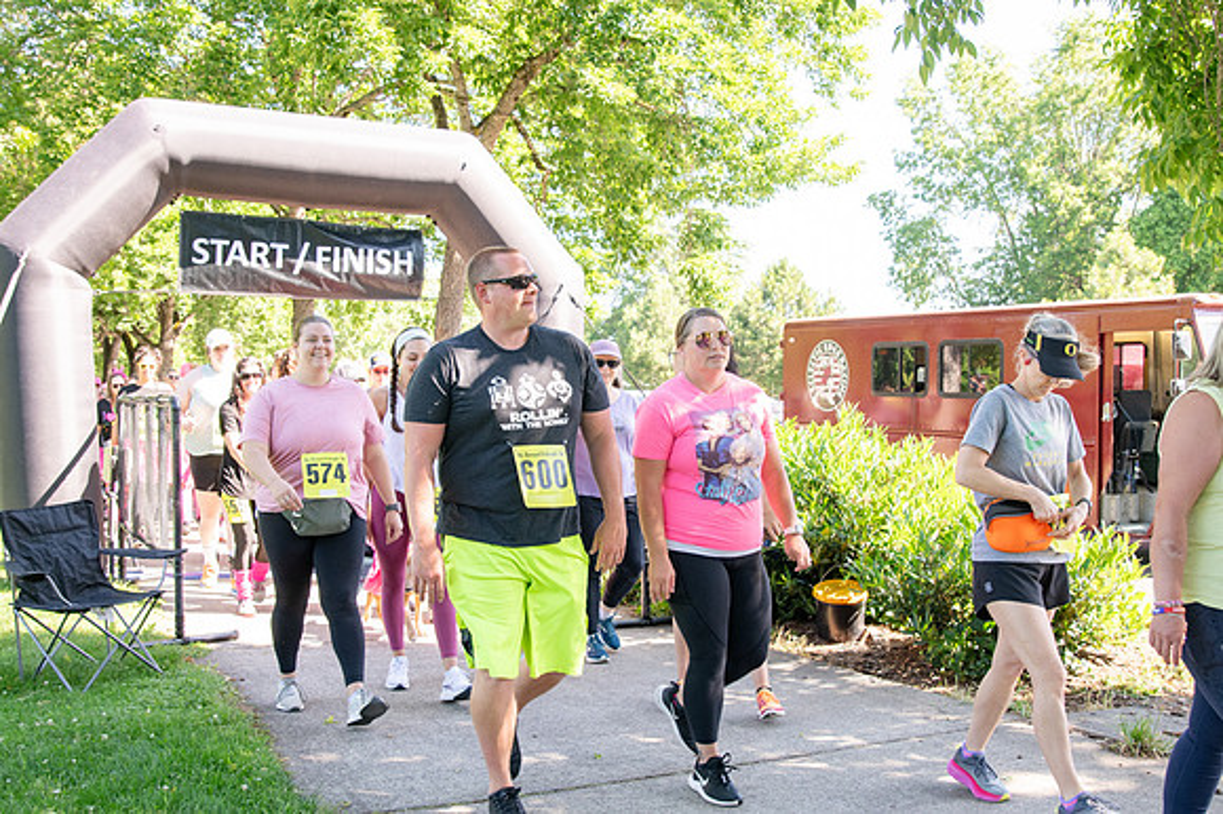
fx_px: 1222
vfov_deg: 36.8
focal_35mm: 36
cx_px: 612
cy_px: 407
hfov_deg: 53.2
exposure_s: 1/400
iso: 500
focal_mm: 24
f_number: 3.5
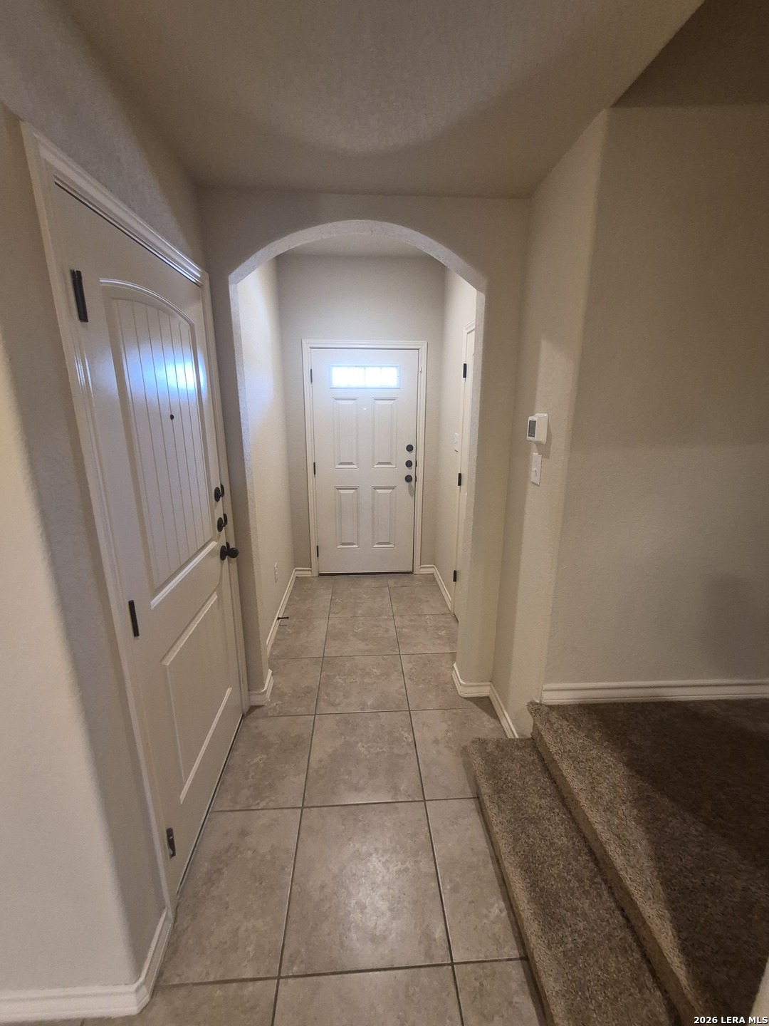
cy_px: 513
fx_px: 385
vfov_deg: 106.2
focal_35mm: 13
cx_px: 384
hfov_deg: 89.9
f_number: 2.2
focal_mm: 1.74
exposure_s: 1/60
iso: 400
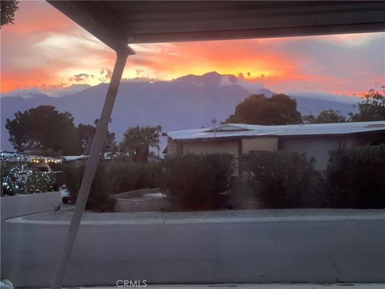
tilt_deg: +0.5
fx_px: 712
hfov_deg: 30.3
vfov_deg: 22.9
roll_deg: +1.1
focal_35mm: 64
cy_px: 144
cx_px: 192
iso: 400
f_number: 2.2
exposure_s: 1/15
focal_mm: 7.5
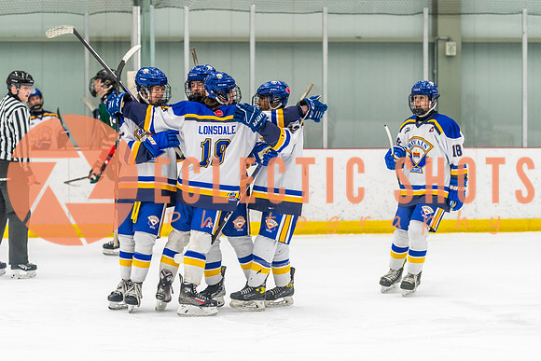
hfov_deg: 13.7
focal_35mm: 150
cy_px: 180
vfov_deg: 9.2
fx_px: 2252
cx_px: 238
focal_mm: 130
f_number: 2.8
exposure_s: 1/800
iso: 3200
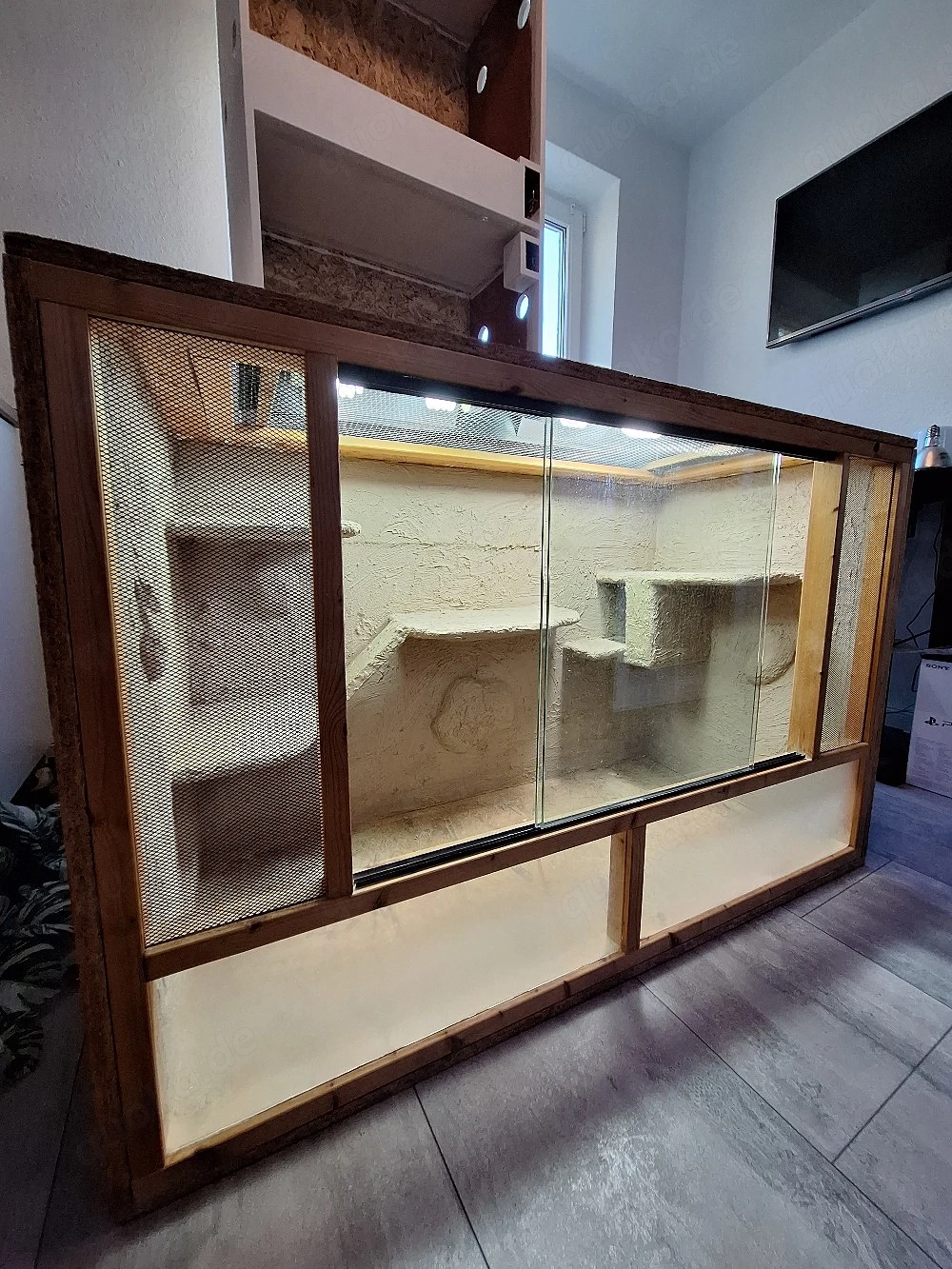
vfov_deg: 106.2
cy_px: 634
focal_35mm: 13
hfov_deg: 89.9
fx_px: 477
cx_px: 476
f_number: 2.2
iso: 125
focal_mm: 1.74
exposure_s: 1/50
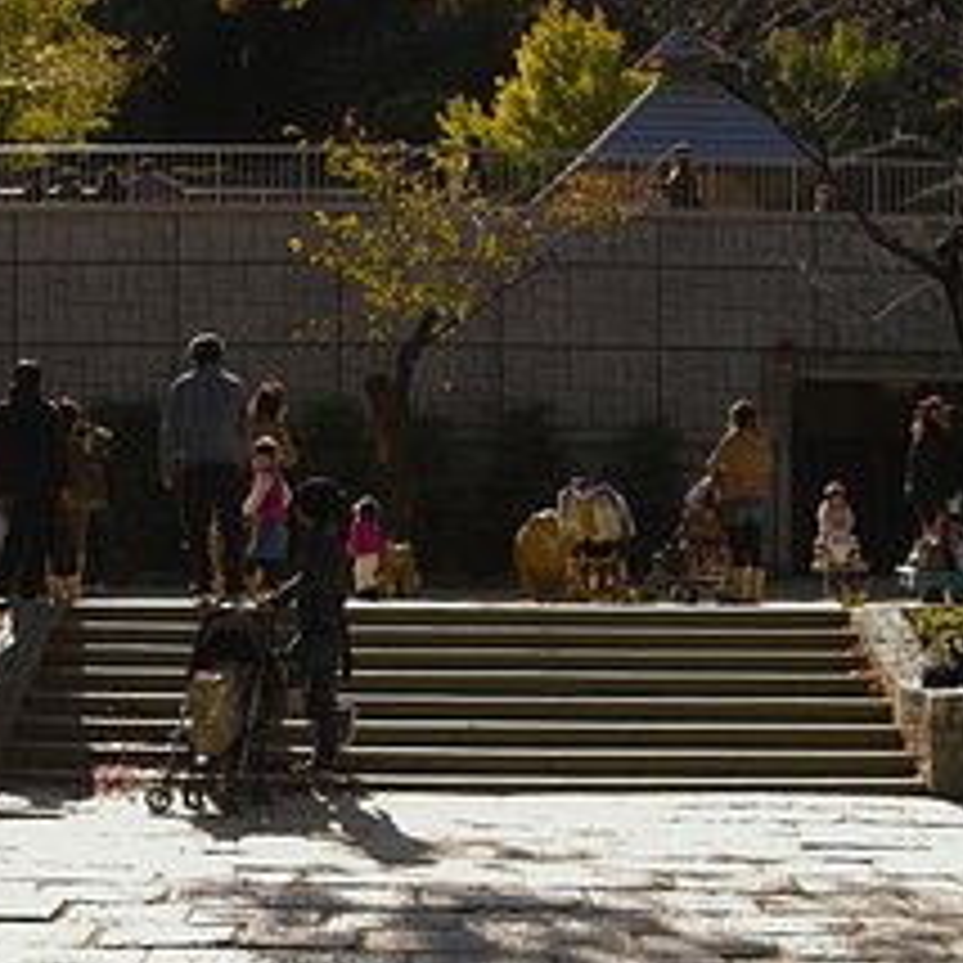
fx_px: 2172
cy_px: 511
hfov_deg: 24.9
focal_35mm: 69
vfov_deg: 25.0
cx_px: 360
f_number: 8
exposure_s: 1/50
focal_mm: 20
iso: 100
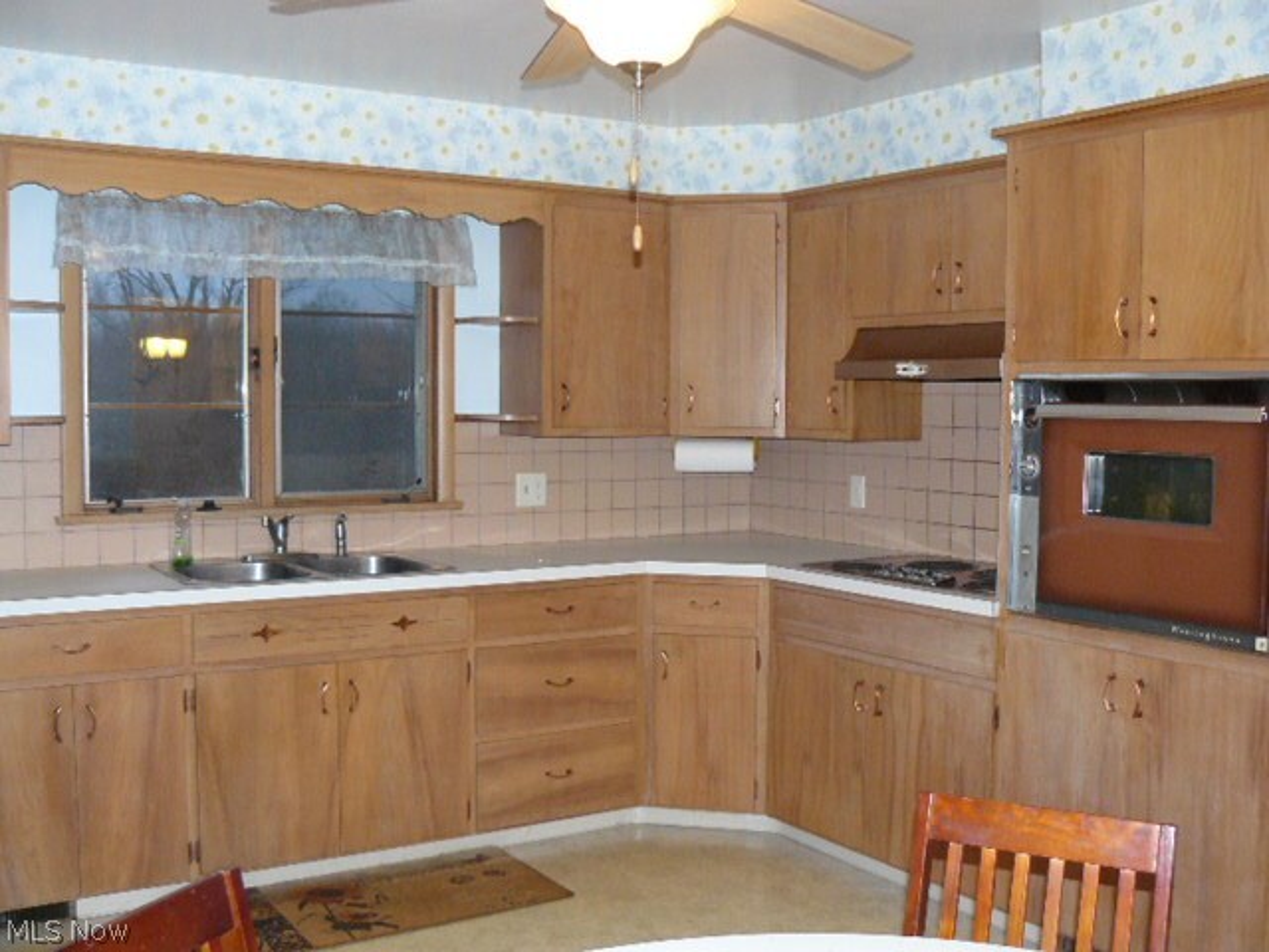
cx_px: 634
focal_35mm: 36
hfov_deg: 51.4
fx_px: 1320
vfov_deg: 39.7
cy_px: 476
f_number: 2.8
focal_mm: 6
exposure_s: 1/30
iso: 250
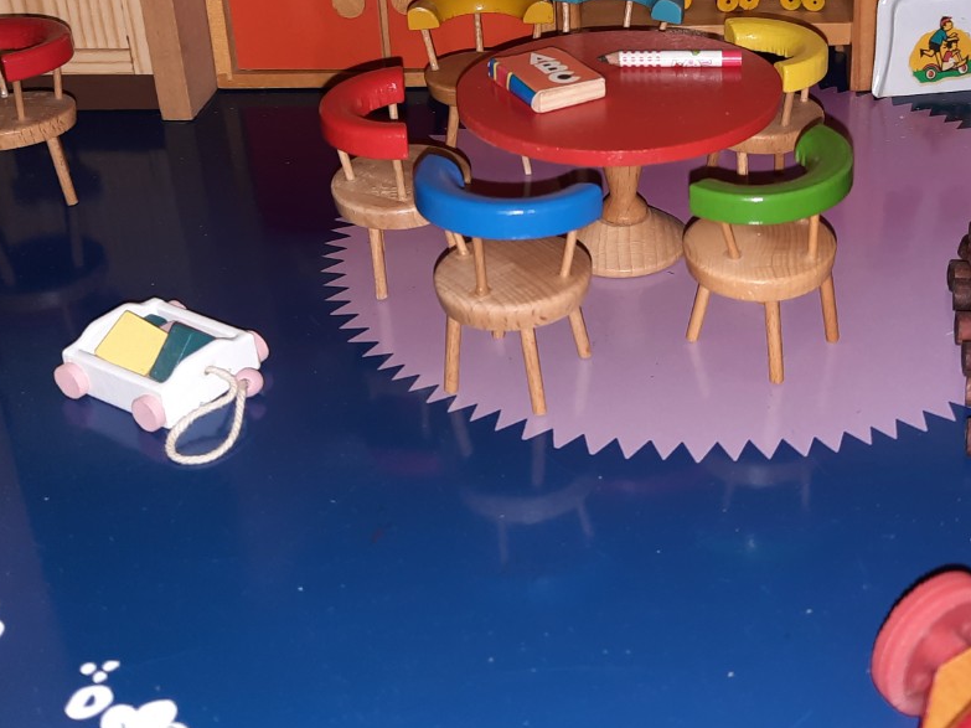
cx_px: 655
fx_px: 1290
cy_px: 102
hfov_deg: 40.7
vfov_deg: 30.4
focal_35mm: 46
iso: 64
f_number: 2
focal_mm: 4.6
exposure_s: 1/50
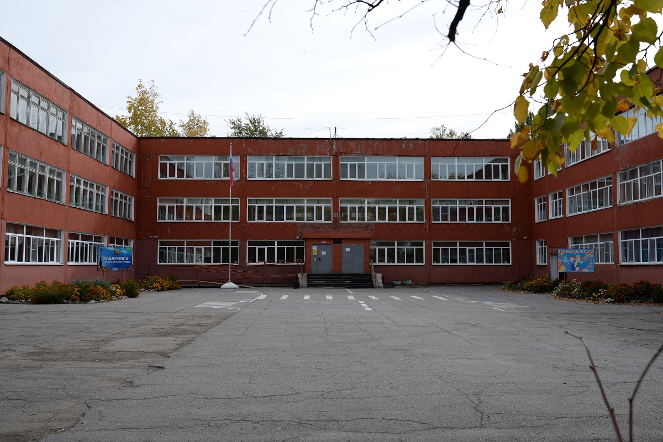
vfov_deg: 37.9
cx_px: 332
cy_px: 221
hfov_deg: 54.4
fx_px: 645
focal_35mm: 35
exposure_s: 1/320
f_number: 7.1
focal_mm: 35
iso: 100
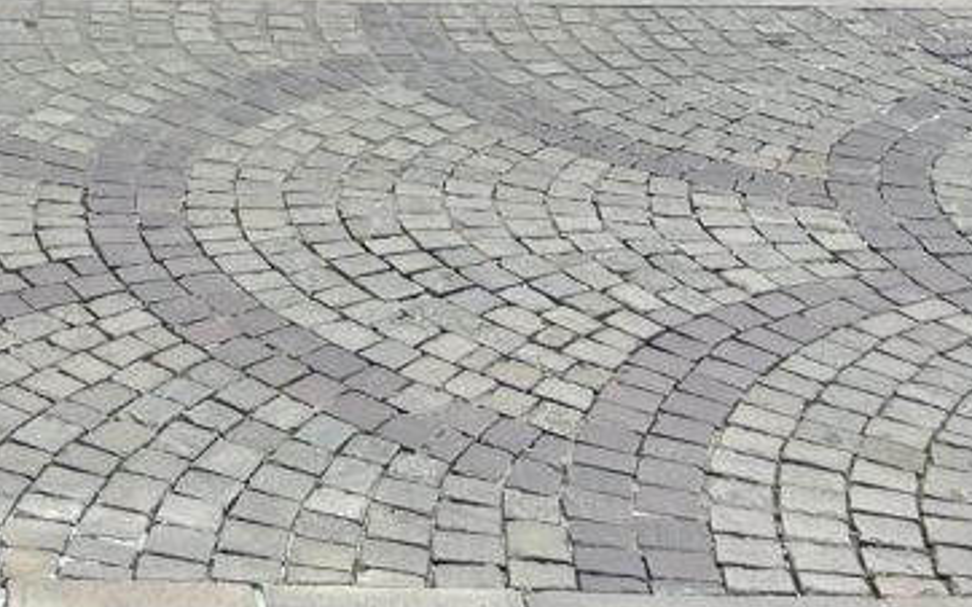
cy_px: -717
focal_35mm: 78
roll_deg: +0.3
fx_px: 2066
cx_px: 19
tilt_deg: +3.1
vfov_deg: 13.5
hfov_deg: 25.3
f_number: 1.5
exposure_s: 1/486
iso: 50
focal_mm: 5.7
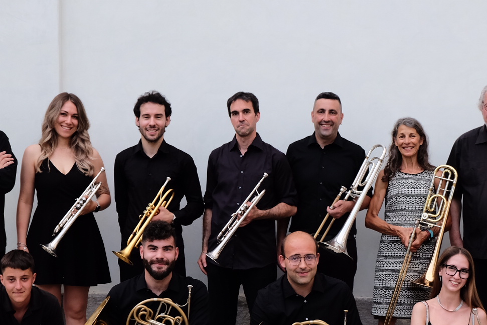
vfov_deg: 15.8
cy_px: 254
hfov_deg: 23.6
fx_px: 1163
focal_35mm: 86
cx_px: 309
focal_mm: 31.5
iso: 500
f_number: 3.6
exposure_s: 1/60
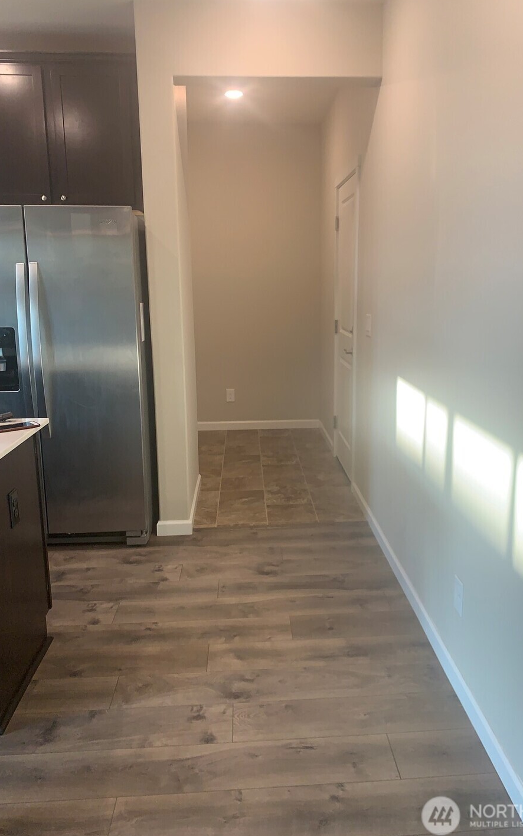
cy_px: 418
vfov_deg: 66.5
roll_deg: +1.1
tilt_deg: -10.3
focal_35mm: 28
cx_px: 283
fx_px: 638
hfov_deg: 44.5
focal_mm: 4.25
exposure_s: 1/60
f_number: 1.8
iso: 80
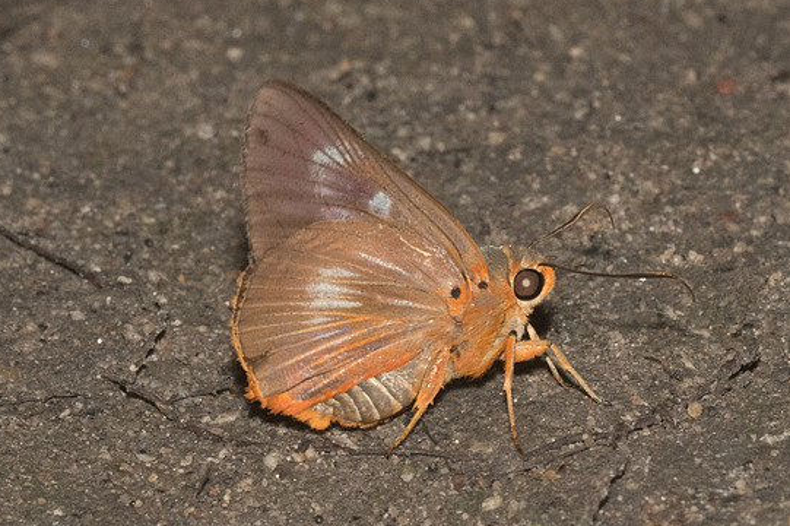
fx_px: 16689
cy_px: 282
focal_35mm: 761
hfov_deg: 2.7
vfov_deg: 1.8
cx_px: 369
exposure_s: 1/250
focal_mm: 150
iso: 1000
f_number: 14
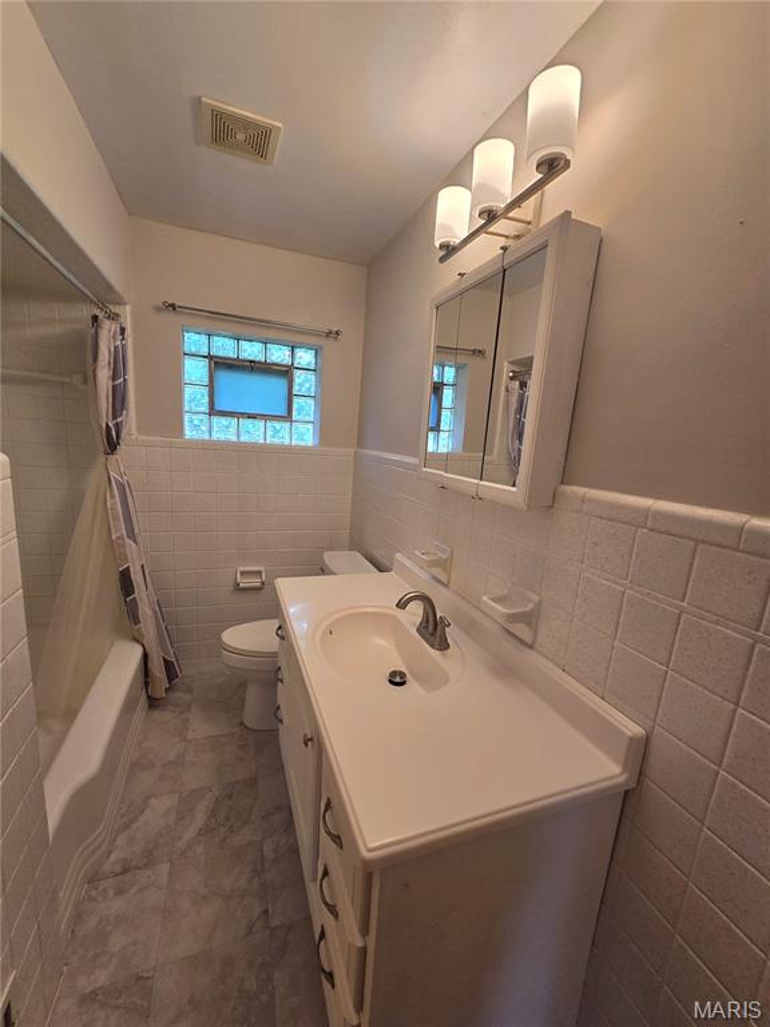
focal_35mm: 13
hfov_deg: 89.9
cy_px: 514
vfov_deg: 106.2
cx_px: 385
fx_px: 386
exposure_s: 1/60.2
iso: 100
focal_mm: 2.2
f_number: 2.2
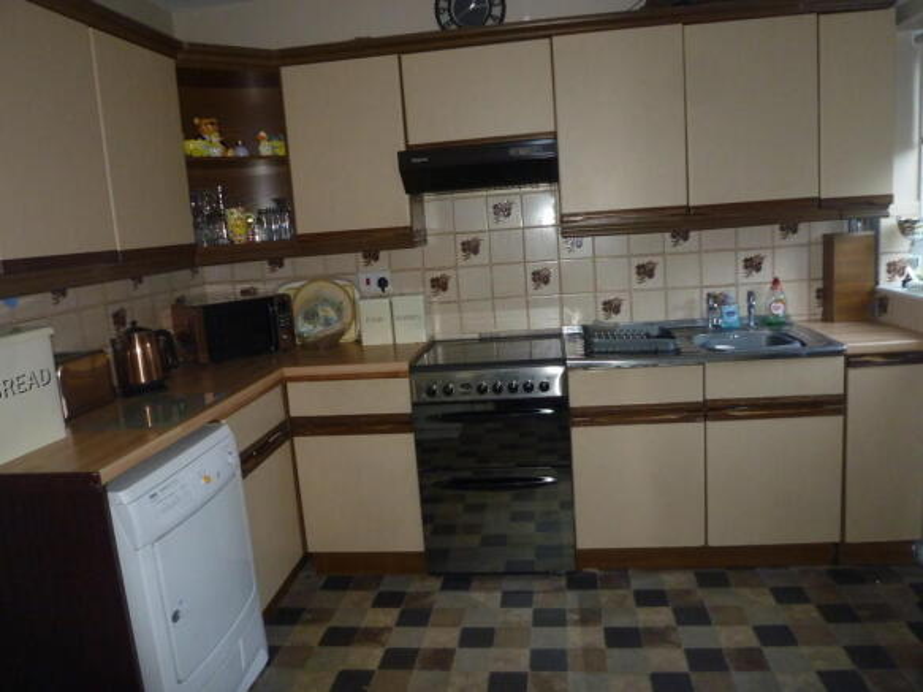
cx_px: 462
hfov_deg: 69.4
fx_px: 666
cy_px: 346
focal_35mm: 25
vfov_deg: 54.9
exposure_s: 1/30
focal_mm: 4.5
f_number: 2.8
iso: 250
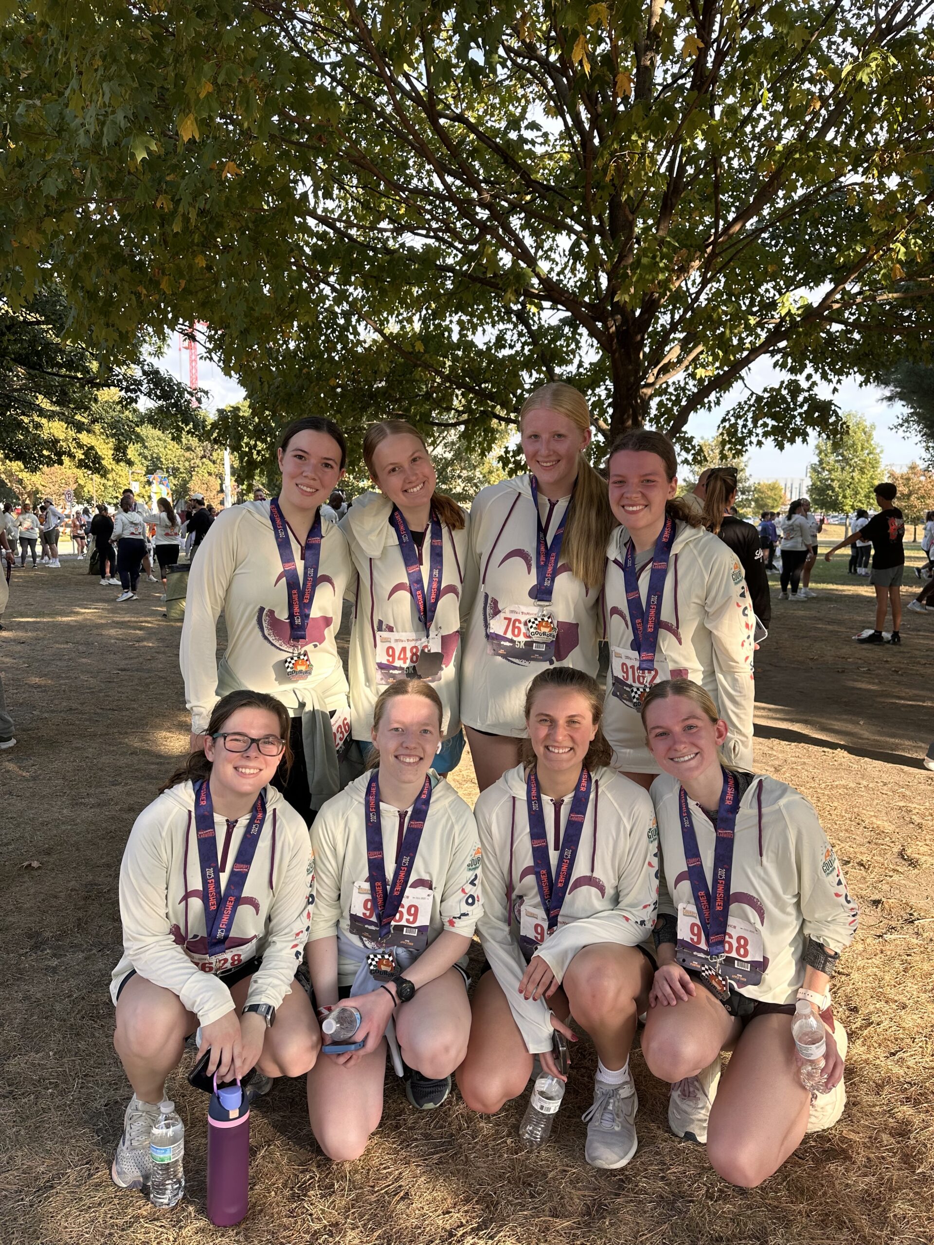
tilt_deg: -6.4
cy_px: 622
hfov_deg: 56.8
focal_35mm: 24
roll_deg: -1.8
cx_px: 467
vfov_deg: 71.6
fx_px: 863
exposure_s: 1/467
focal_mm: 6.86
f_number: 1.78
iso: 80
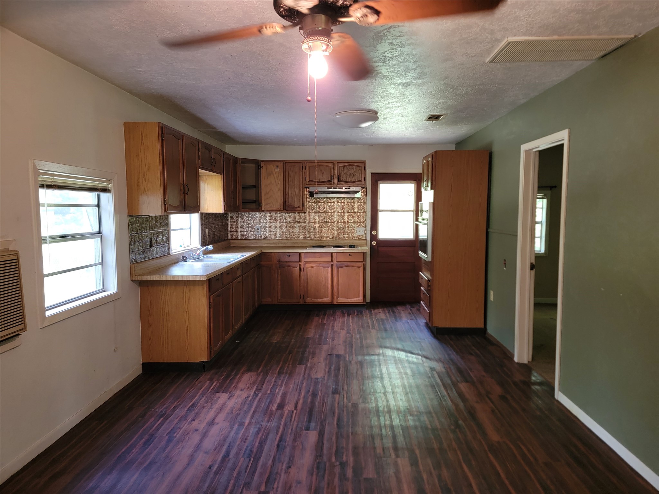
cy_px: 247
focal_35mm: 24
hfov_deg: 71.6
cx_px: 330
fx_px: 457
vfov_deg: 56.8
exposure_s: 1/40
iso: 320
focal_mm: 6.7
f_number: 1.8
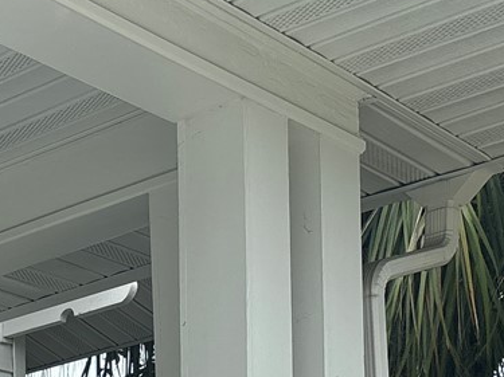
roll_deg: +1.0
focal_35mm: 111
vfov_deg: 11.9
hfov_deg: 17.0
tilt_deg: +0.8
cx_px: -95
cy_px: 763
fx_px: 1616
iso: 50
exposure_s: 1/3311
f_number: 1.6
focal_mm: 5.96
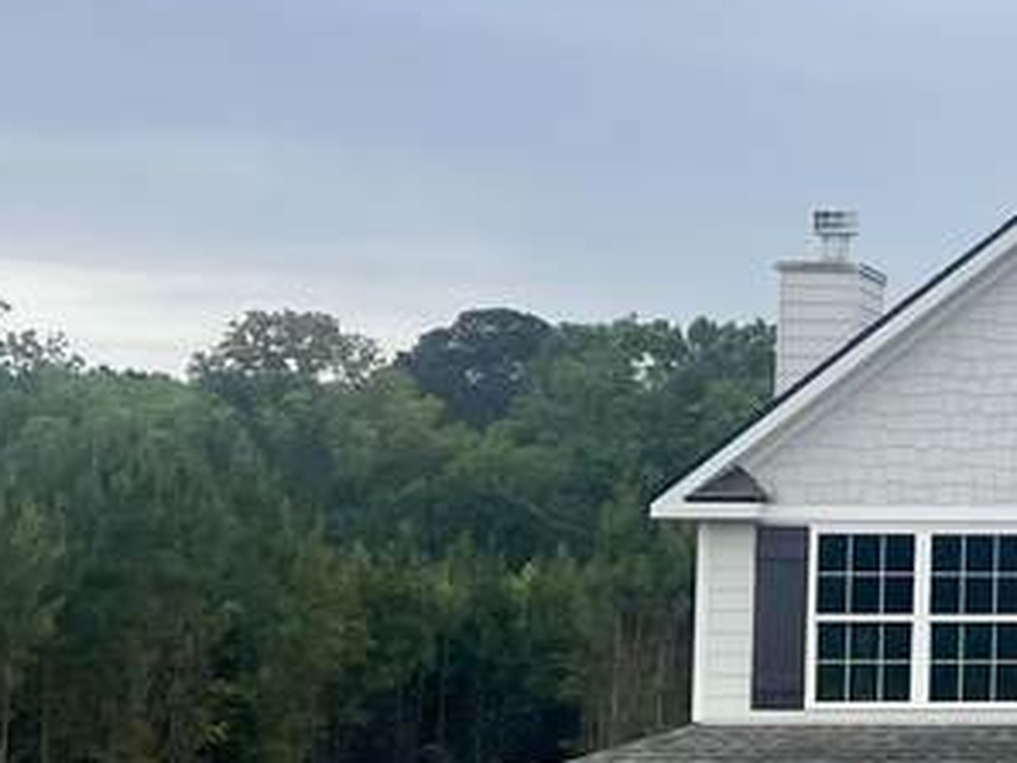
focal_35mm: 112
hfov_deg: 15.3
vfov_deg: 13.2
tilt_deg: +3.0
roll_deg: -0.1
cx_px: 1791
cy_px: 339
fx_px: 3292
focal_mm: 5.7
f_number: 1.5
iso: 50
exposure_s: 1/1295
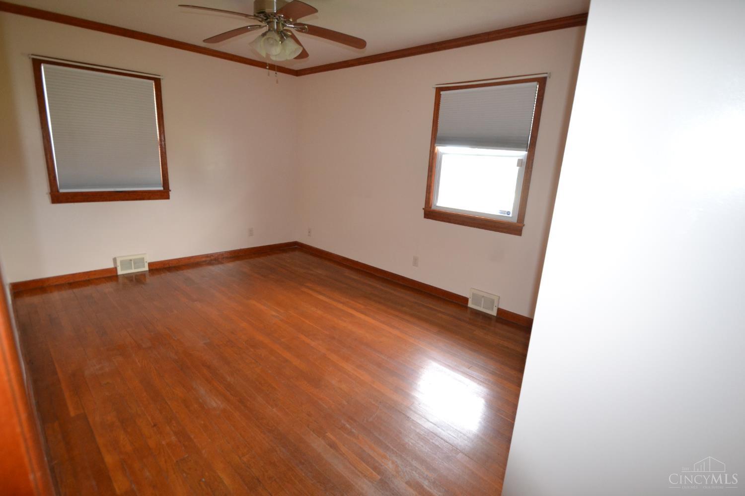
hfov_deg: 92.4
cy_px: 248
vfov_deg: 69.7
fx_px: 357
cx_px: 372
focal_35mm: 17
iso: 1250
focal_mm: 11.5
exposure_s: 1/60
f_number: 3.8
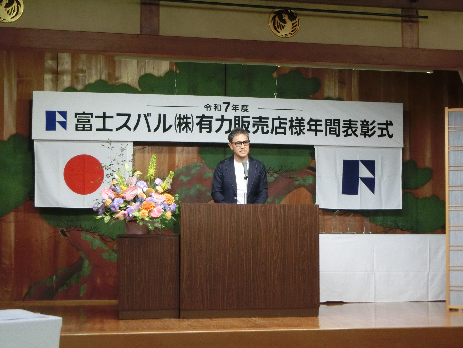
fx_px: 803
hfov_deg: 32.2
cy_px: 174
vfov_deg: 24.4
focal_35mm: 60
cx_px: 232
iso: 640
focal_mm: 10.7
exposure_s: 1/60
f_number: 5
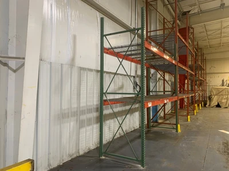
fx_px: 172
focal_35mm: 26
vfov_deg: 53.1
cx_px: 114
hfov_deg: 67.3
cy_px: 86
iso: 200
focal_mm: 4.25
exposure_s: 1/60
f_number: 1.8
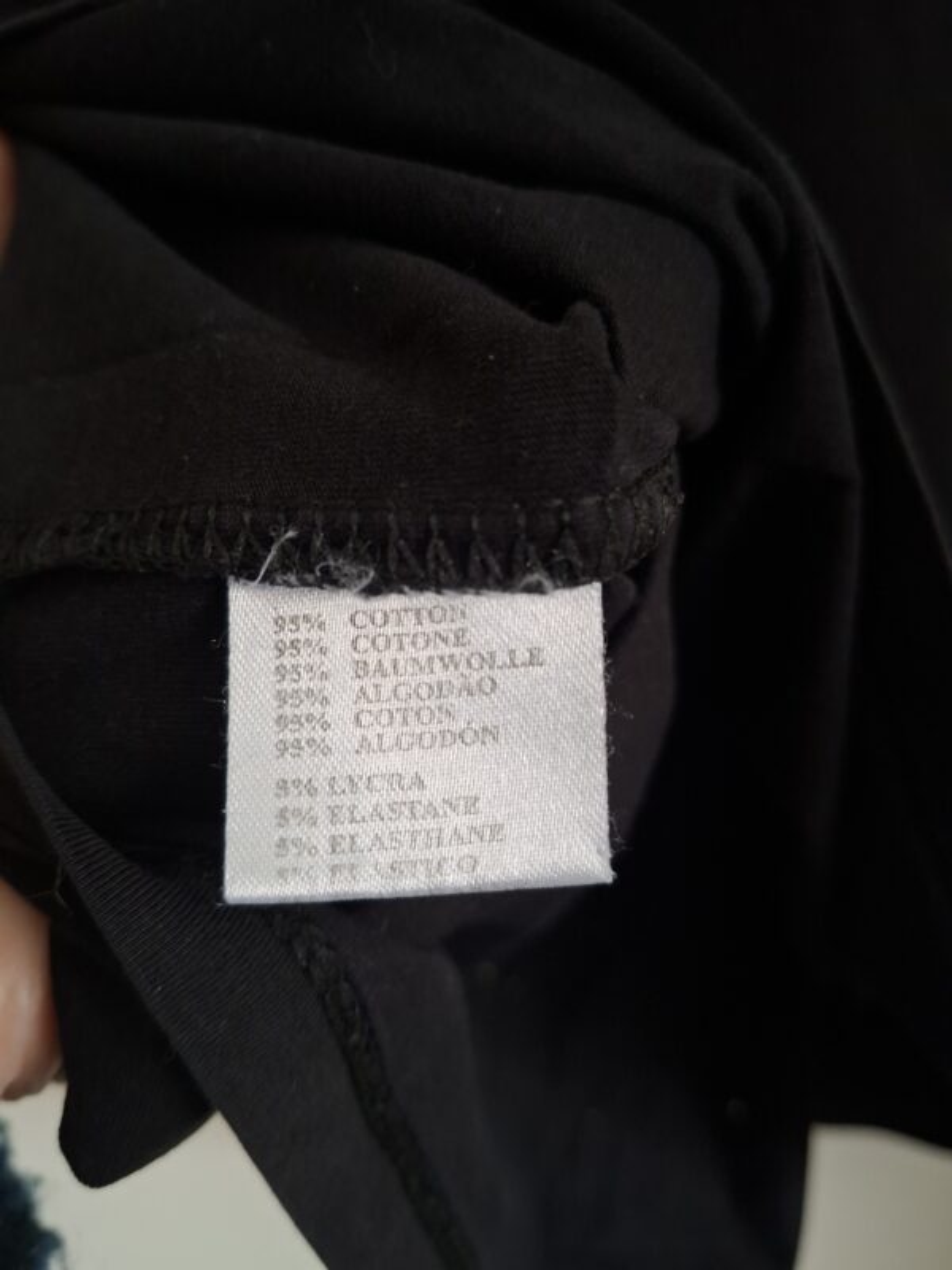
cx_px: 476
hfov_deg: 58.9
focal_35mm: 23
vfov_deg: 73.9
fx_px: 843
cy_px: 635
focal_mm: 5.54
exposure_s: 1/25
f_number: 1.8
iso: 500
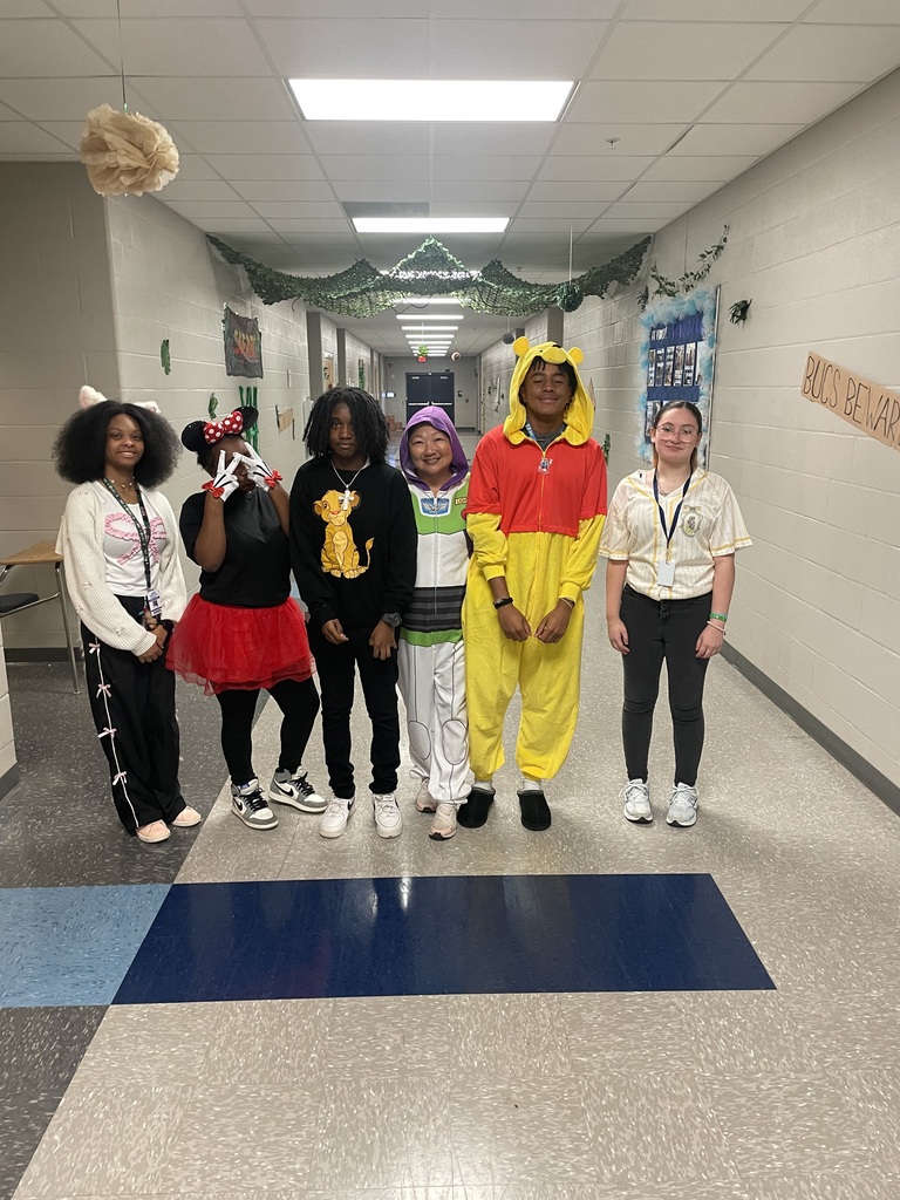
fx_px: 901
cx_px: 450
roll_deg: -0.2
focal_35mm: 26
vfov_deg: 67.3
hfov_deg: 53.1
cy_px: 600
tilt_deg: -13.4
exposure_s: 1/60
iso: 320
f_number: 1.6
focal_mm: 4.2
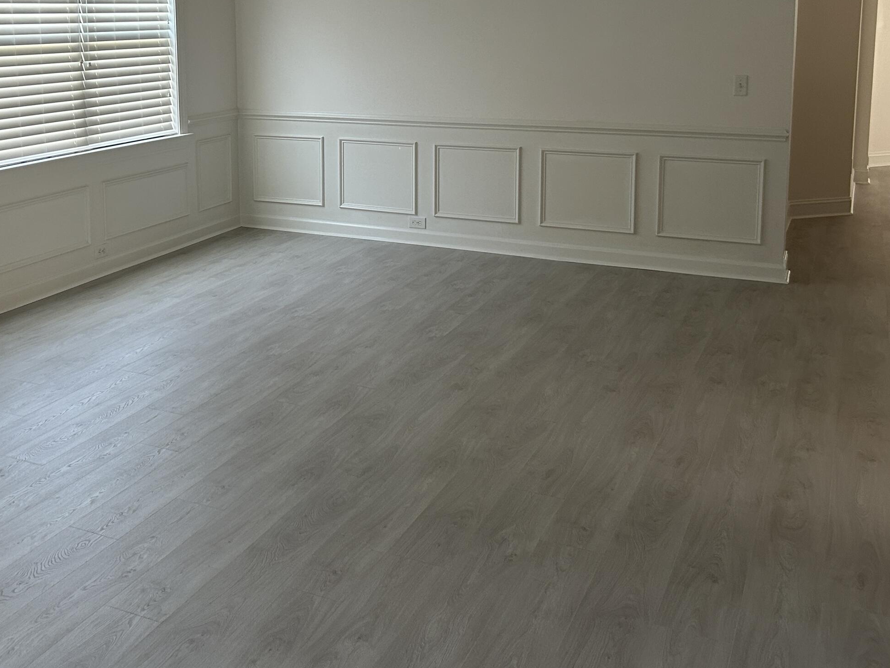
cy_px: 158
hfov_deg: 46.1
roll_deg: +0.3
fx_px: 1029
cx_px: 302
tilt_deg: -9.0
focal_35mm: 40
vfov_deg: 35.1
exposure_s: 1/104
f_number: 1.5
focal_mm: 5.7
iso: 125
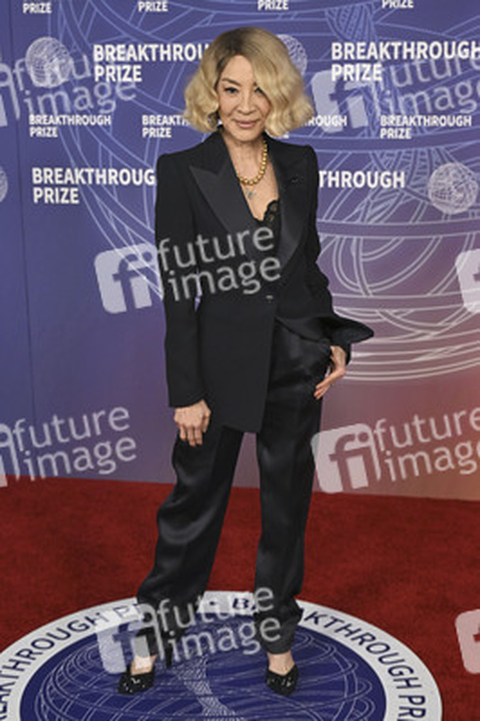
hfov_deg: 24.6
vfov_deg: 36.3
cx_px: 240
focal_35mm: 55
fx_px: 1102
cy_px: 360
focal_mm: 55
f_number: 4
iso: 2000
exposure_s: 1/320
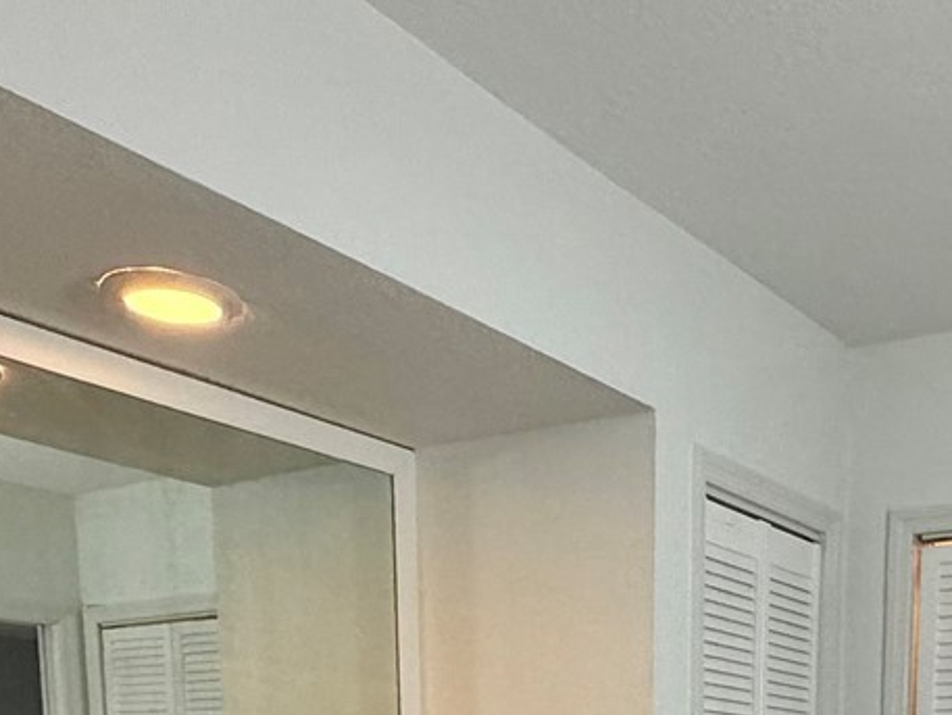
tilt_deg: -9.3
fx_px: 1348
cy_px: 1034
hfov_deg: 38.1
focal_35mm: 49
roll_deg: -0.3
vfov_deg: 24.2
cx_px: 690
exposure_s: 1/60
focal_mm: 2.22
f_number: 2.2
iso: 500
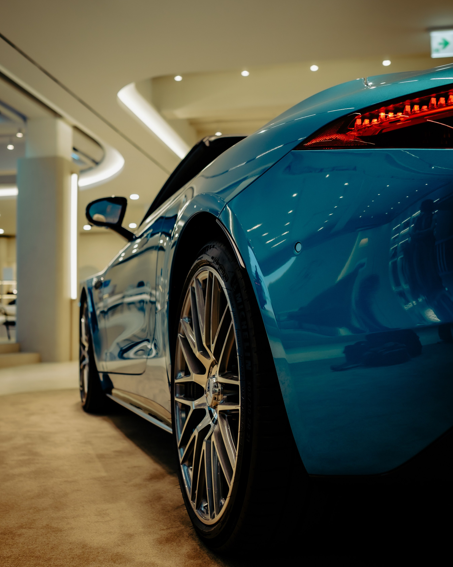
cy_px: 285
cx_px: 224
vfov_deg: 45.8
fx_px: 670
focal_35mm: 40
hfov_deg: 37.3
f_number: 2.8
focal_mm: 23
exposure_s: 1/125
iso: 200
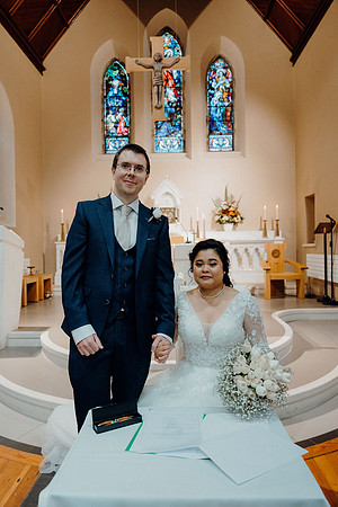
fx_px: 352
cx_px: 169
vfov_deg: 71.5
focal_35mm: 25
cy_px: 254
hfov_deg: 51.3
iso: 2500
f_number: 3.5
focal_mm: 25
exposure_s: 1/160
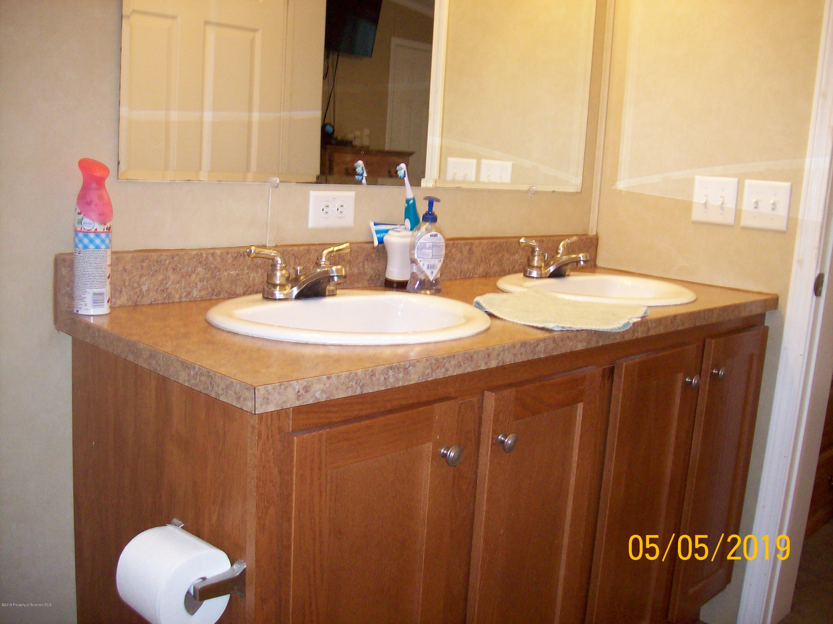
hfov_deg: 51.4
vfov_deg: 39.6
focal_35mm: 36
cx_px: 416
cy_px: 312
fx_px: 866
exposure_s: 1/64
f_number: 2.7
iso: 140
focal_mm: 6
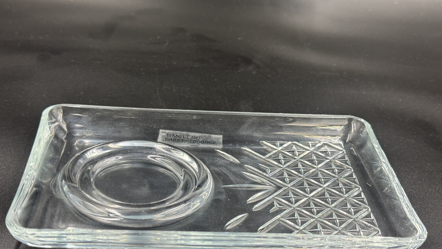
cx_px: 217
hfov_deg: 37.8
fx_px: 645
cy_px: 171
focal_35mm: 55
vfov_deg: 21.7
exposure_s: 1/100
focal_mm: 6.86
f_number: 1.78
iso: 80
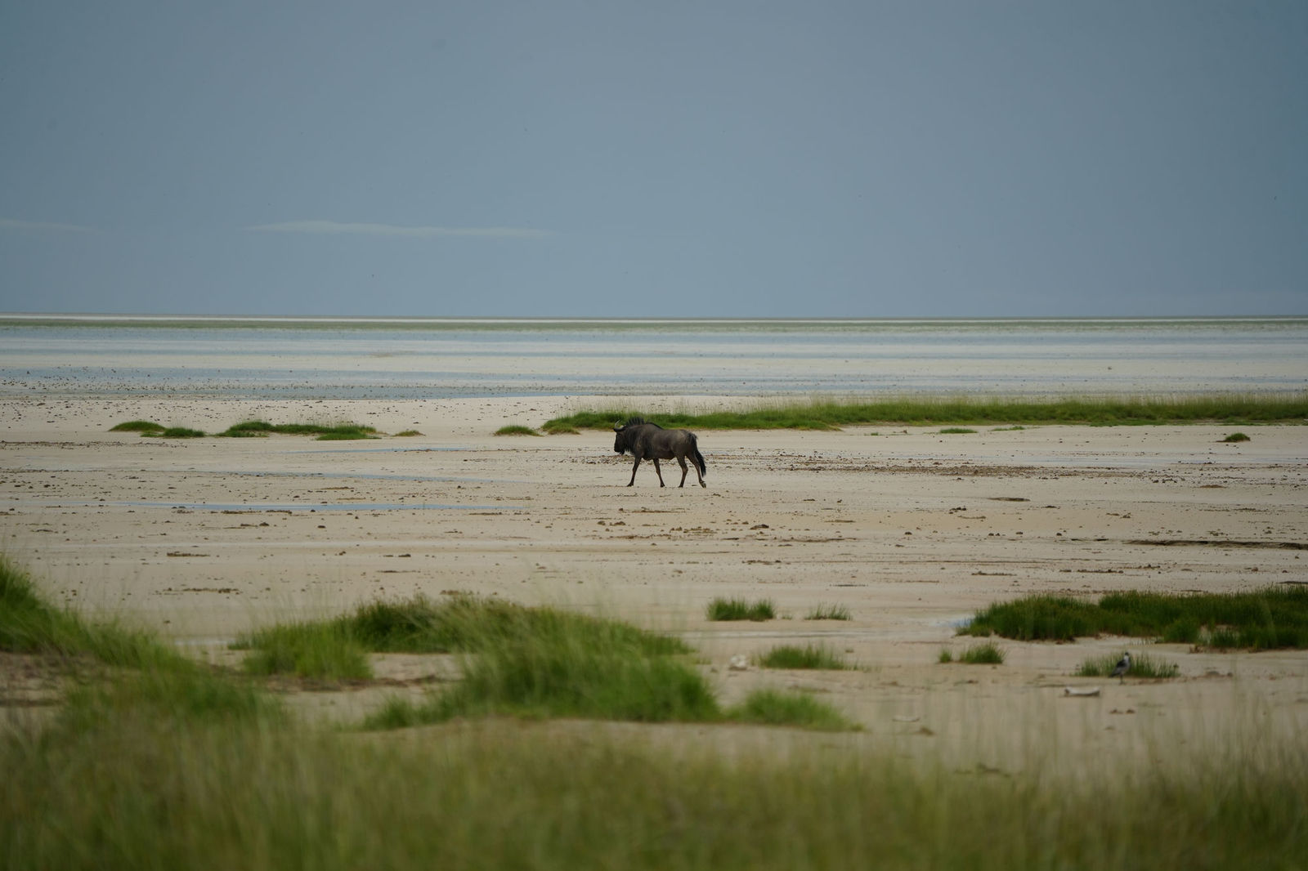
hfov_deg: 5.2
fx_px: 14529
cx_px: 654
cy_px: 436
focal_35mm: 400
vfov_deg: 3.4
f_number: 6.3
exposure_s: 1/500
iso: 250
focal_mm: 400
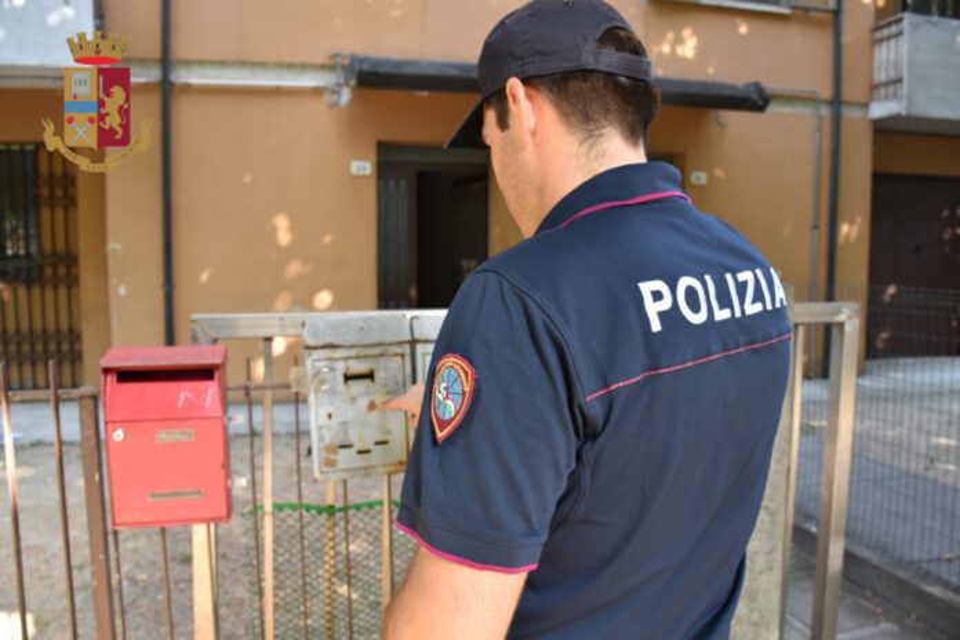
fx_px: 720
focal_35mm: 27
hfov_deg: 67.4
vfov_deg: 47.9
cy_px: 320
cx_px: 480
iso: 400
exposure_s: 1/100
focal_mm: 18
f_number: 4.5
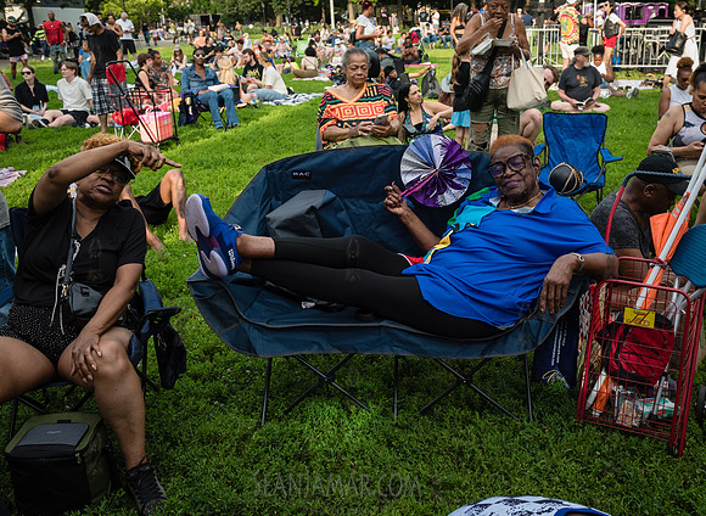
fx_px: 695
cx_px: 427
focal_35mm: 34
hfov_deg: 53.4
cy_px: 233
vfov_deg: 40.7
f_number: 5
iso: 1000
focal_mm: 29
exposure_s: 1/1600
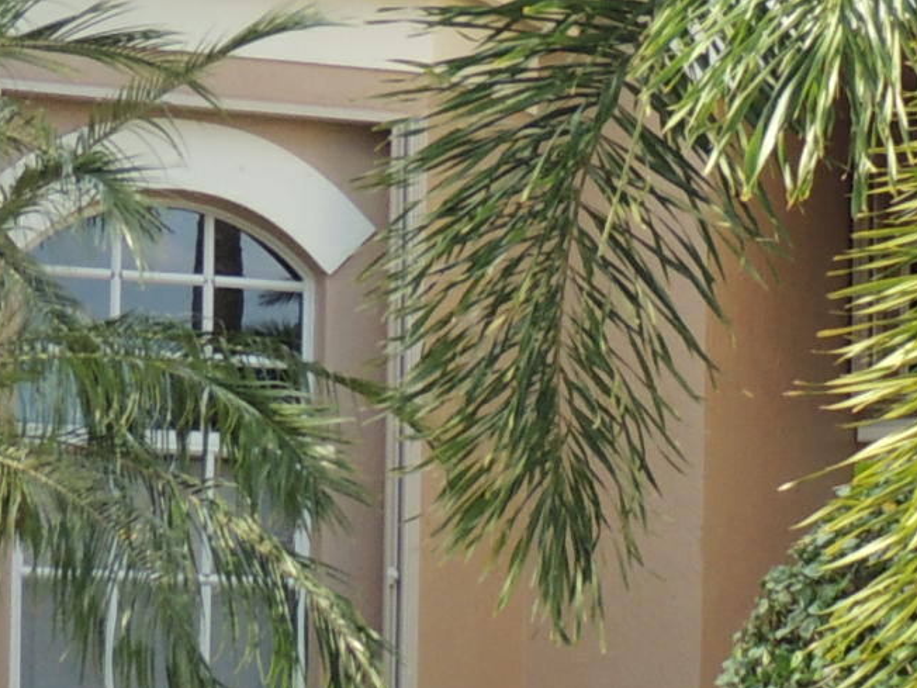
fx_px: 5245
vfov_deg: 7.5
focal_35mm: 198
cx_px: 605
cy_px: 501
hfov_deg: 10.0
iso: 100
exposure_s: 1/80
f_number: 3.8
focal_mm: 7.6
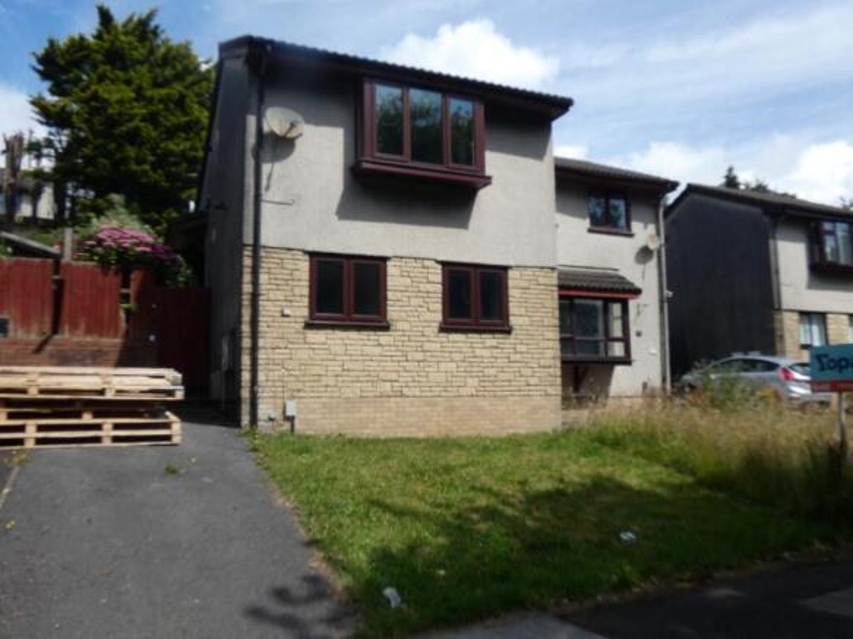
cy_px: 320
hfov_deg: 63.5
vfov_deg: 49.7
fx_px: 690
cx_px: 426
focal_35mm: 28
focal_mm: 5
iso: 80
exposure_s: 1/800
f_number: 3.5
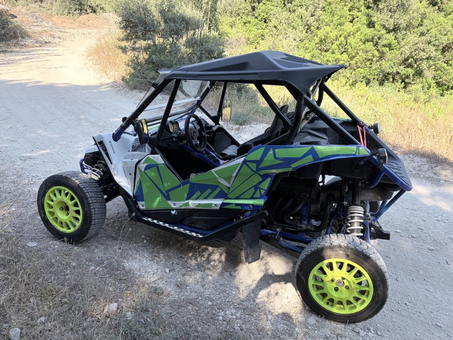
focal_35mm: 27
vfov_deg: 51.4
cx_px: 231
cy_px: 175
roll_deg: -2.1
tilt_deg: -26.1
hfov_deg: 65.3
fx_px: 353
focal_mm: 5.96
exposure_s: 1/641
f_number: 1.6
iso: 50
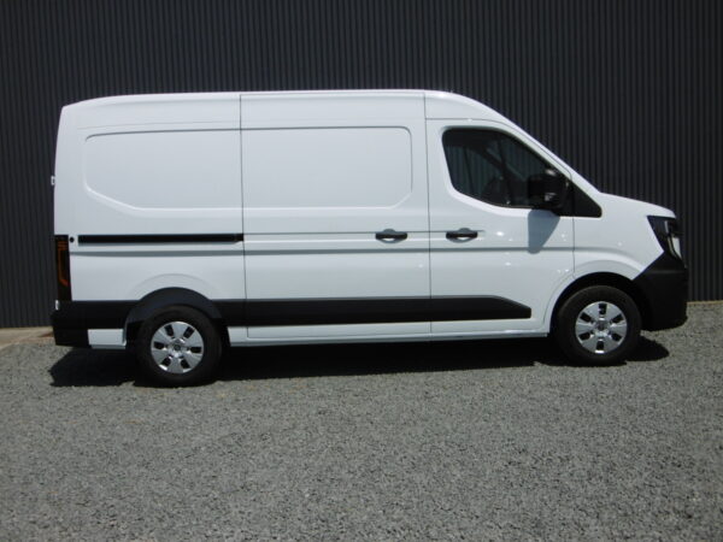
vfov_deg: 37.7
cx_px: 362
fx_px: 794
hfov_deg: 49.0
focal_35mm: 38
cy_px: 271
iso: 100
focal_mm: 6.8
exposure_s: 1/500
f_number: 9.3
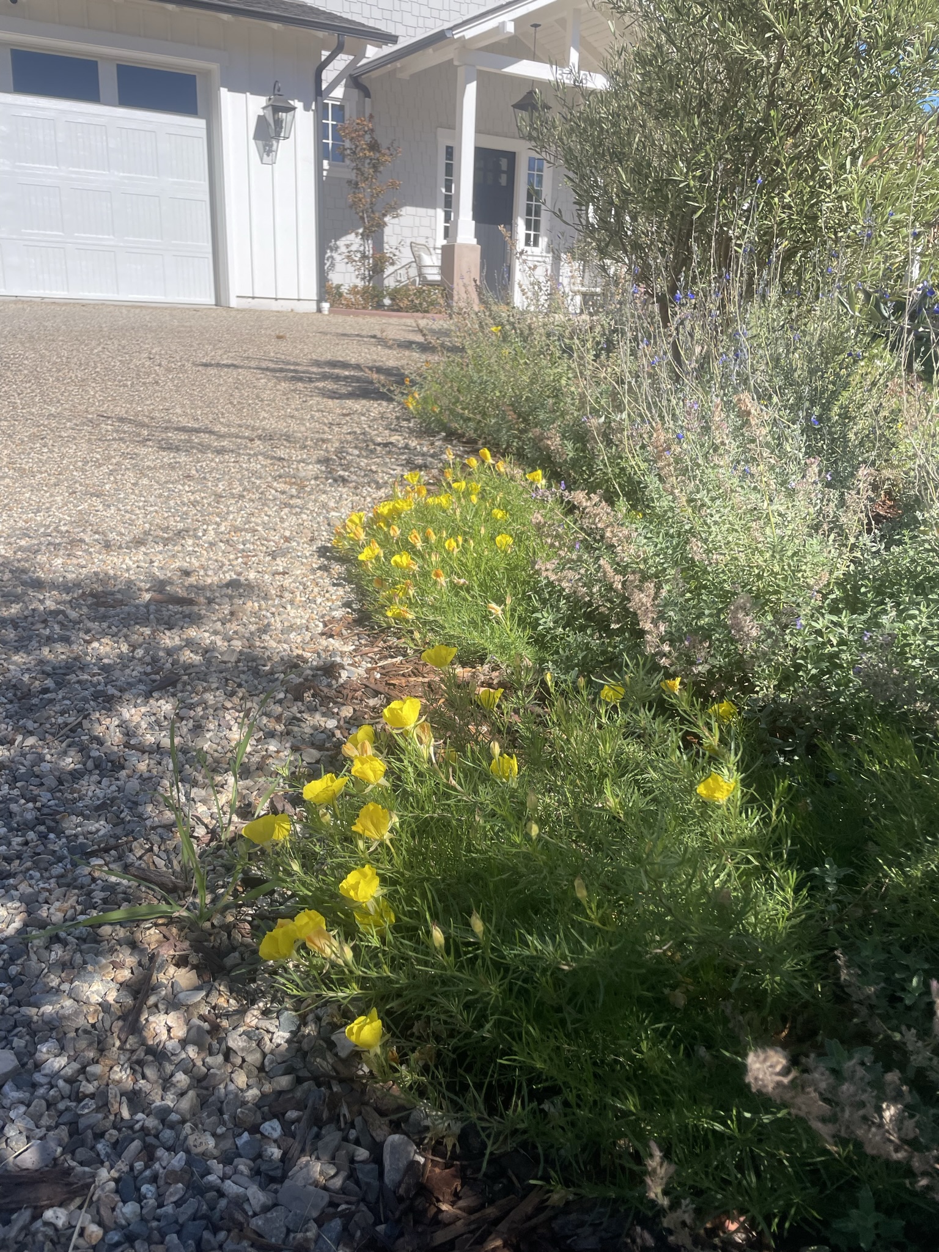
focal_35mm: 26
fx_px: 940
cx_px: 470
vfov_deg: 67.3
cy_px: 626
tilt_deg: -16.9
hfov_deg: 53.1
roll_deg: -2.2
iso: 32
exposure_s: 1/2817
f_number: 1.6
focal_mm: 4.2
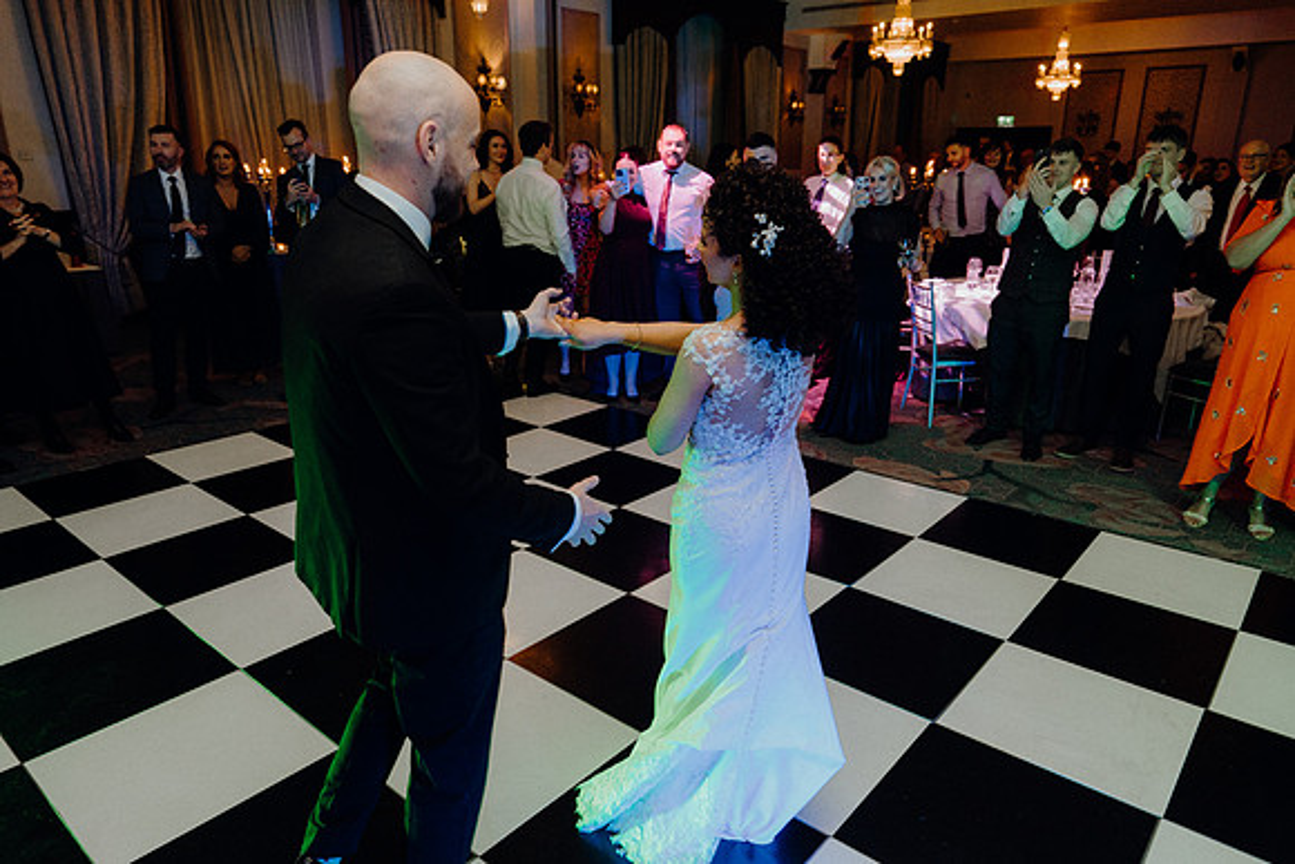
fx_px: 863
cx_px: 648
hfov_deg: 73.7
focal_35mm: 24
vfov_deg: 53.2
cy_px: 432
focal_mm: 24
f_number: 3.5
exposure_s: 1/160
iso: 2500
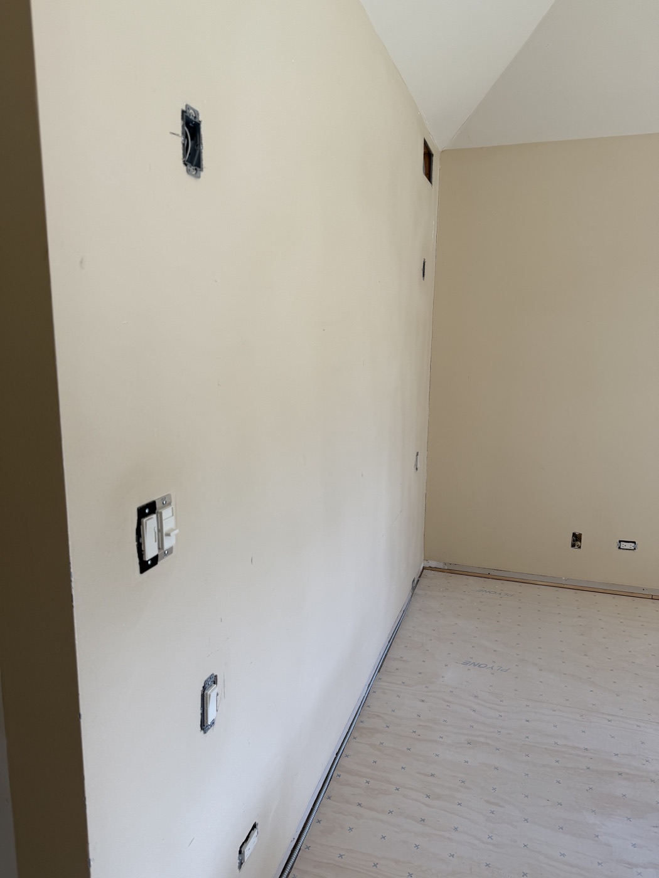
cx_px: 330
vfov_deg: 71.6
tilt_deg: -8.6
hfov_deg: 56.8
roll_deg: -0.7
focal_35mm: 24
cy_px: 439
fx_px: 609
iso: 64
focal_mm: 6.76
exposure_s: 1/169
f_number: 1.78
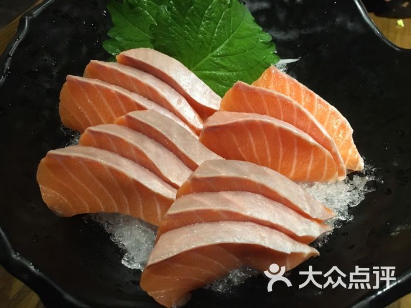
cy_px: 154
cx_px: 206
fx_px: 344
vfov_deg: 48.2
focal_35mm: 29
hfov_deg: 61.7
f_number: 2.2
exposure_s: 1/25
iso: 250
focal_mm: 4.15
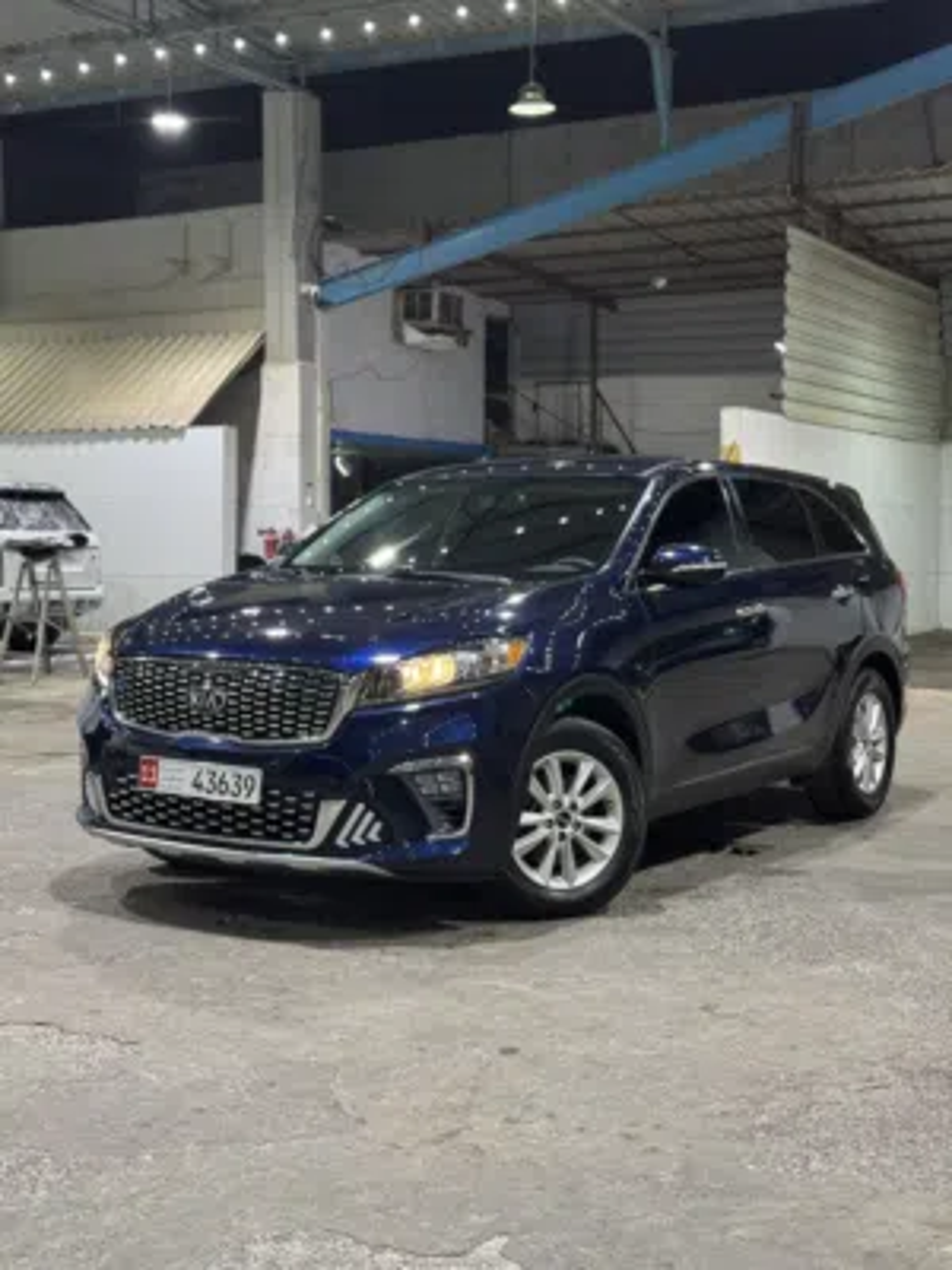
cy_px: 635
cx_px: 476
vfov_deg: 39.7
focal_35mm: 48
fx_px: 1760
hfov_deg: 30.3
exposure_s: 1/50
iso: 250
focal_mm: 6.76
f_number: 1.78
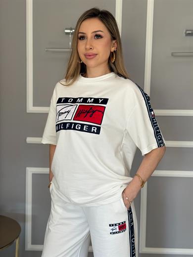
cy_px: 128
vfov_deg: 39.7
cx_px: 96
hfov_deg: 30.3
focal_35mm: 48
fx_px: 357
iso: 100
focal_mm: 6.76
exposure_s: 1/60
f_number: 1.78
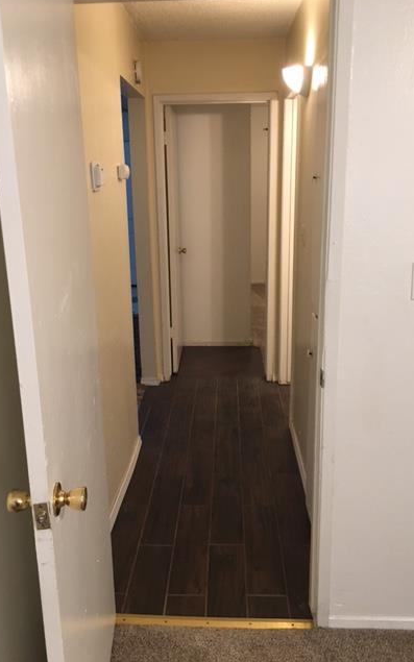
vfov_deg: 61.2
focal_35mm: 31
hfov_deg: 40.6
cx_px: 203
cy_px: 329
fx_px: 560
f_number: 2.2
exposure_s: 1/15
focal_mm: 4.15
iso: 50
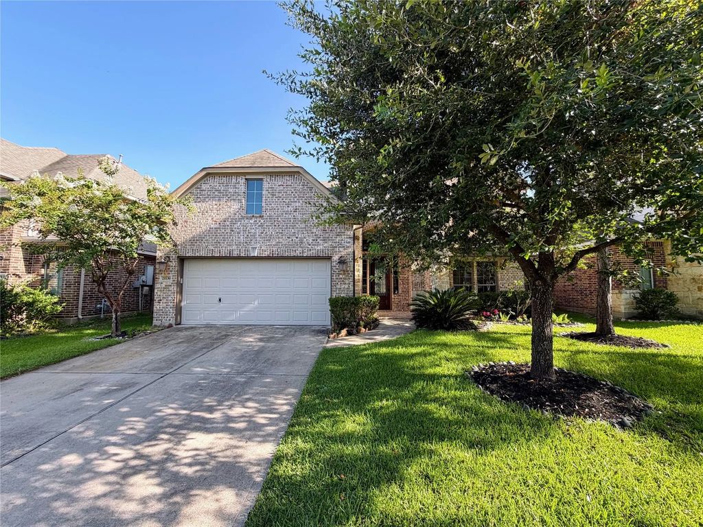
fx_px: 284
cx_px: 352
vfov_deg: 85.7
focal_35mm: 14
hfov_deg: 102.1
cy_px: 264
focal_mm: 2.22
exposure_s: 1/349
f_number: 2.2
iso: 50
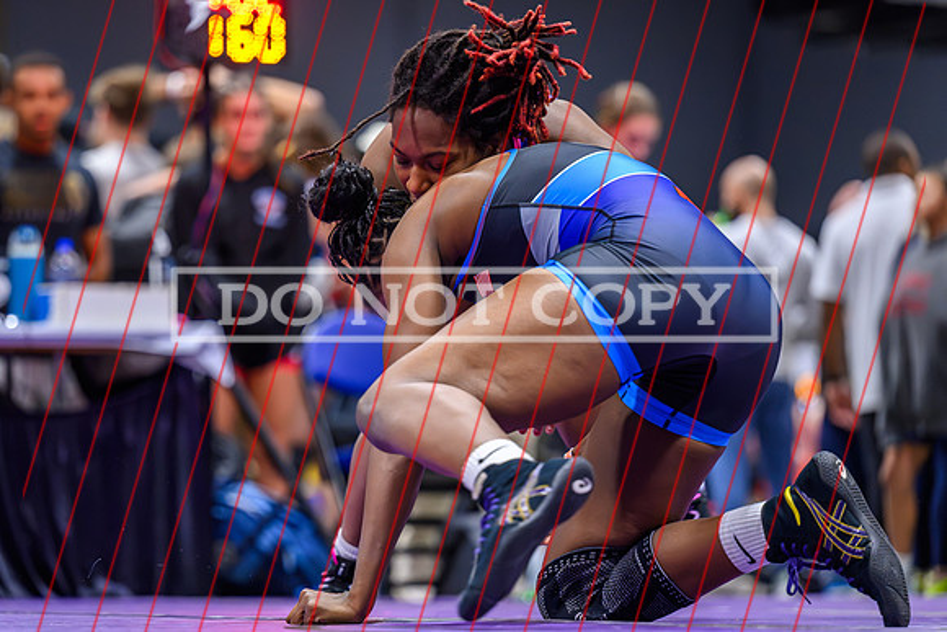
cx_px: 360
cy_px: 392
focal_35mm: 186
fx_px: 4891
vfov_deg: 7.4
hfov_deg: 11.1
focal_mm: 150
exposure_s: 1/800
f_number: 2.8
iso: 4000
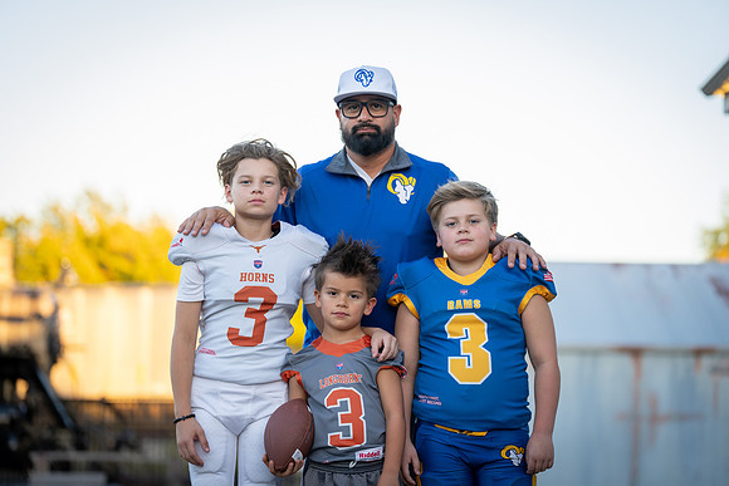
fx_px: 2329
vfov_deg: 11.9
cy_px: 243
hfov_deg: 17.8
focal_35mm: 115
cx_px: 364
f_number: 2.8
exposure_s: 1/320
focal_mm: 115
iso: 250
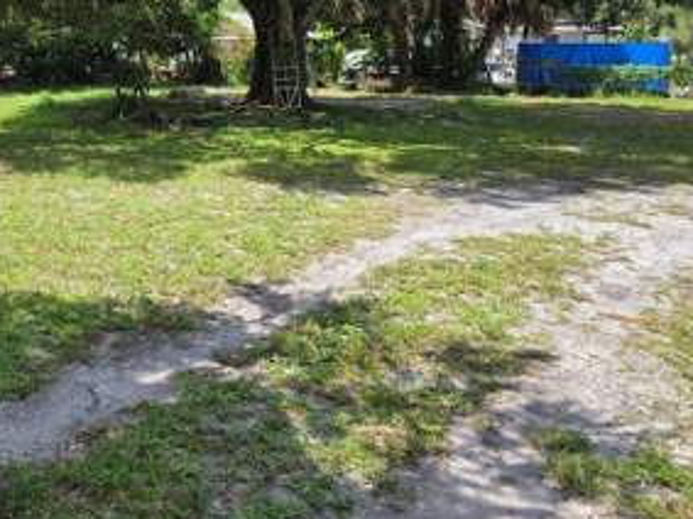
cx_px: 149
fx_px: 780
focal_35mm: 39
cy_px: 108
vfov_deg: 35.7
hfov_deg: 45.7
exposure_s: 1/3194
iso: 80
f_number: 1.7
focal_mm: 6.3
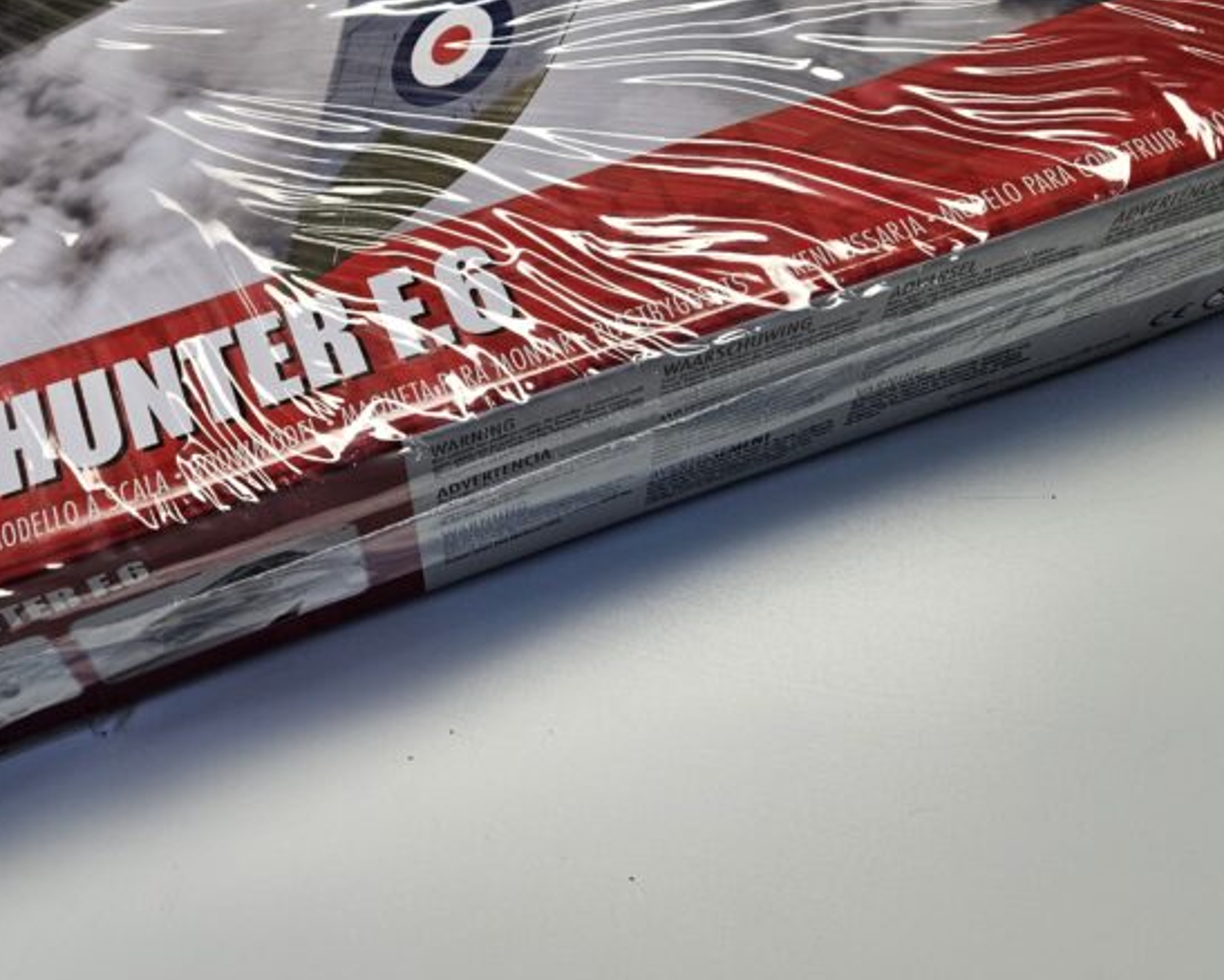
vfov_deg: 34.6
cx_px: 342
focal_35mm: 42
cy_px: 195
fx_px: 1522
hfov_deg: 42.8
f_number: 1.8
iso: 160
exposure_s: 1/120
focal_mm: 5.4
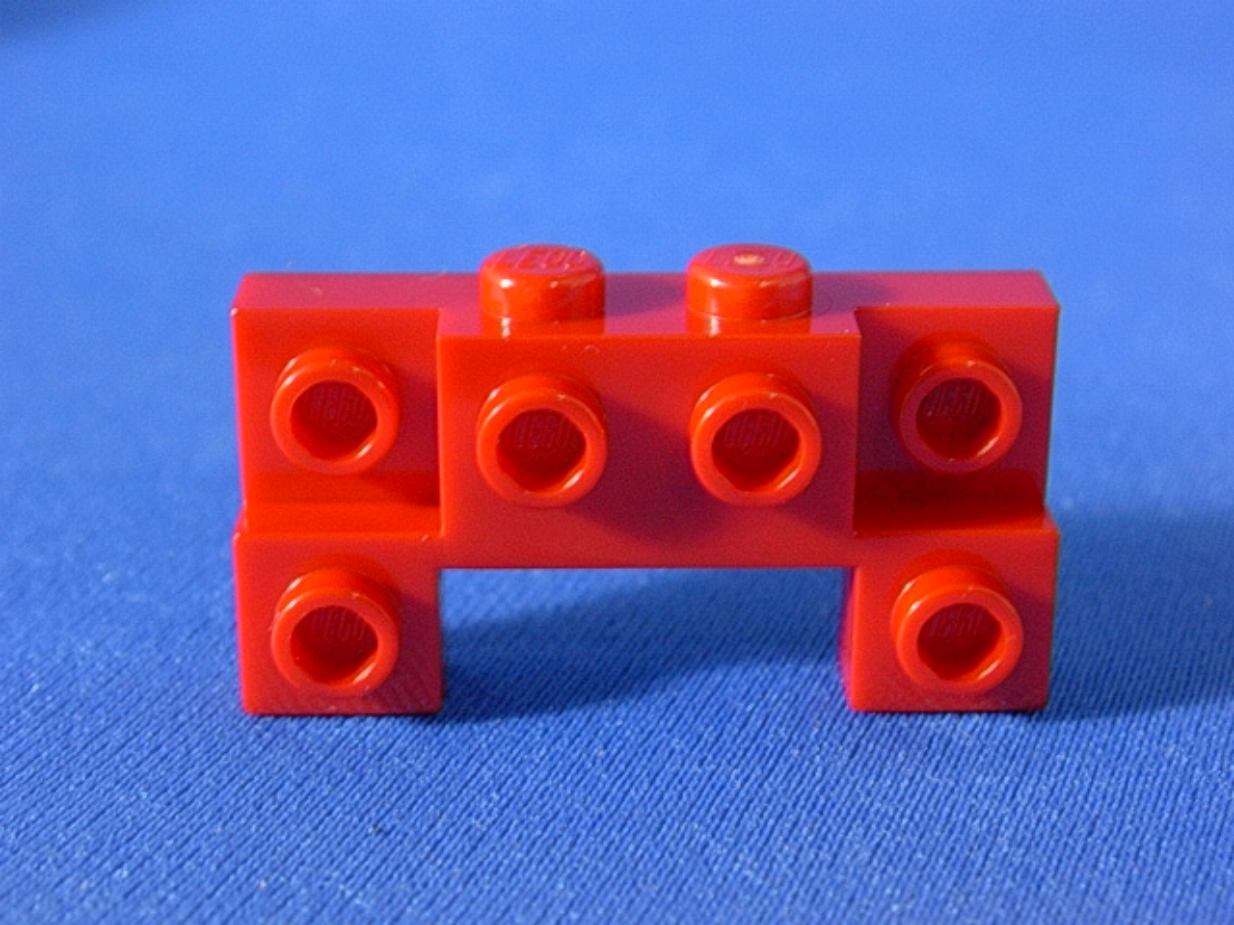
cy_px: 462
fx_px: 2674
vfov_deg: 19.6
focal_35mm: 75
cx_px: 617
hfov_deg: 26.0
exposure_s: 1/4
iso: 100
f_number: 3.8
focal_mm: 11.3
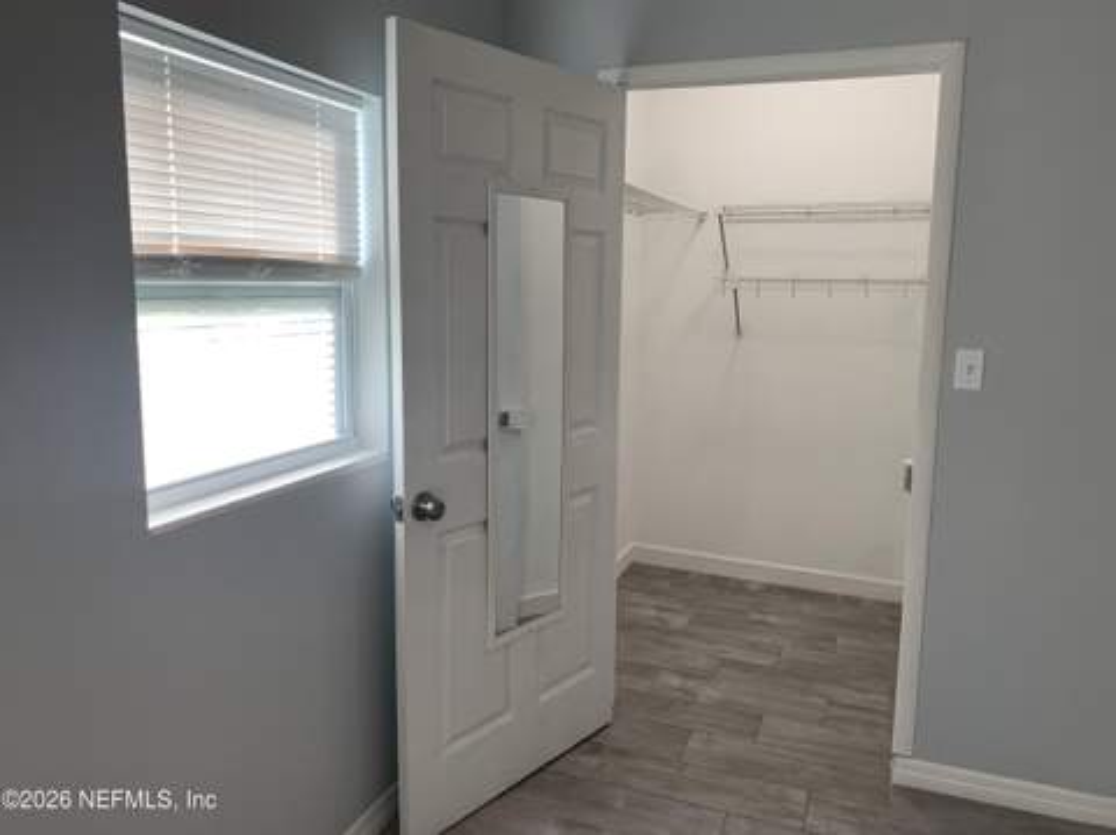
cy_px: 418
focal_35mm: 26
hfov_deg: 67.4
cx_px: 558
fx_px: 837
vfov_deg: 53.0
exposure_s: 1/120
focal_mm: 4.25
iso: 50
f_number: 1.8
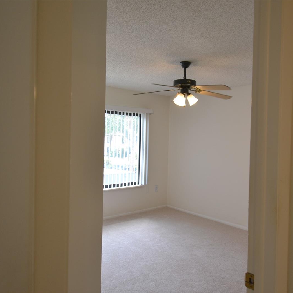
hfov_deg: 58.6
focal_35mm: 27
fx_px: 259
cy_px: 146
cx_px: 176
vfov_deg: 59.1
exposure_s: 1/100
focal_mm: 14
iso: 400
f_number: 5
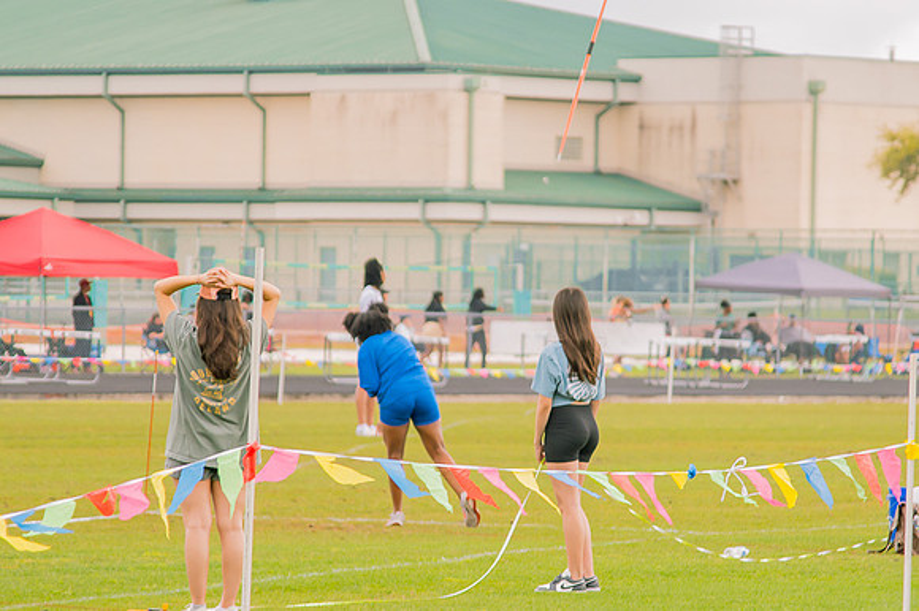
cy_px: 323
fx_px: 6498
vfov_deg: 5.4
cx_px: 521
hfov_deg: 8.1
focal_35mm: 255
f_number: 4
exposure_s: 1/200
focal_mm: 120
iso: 200
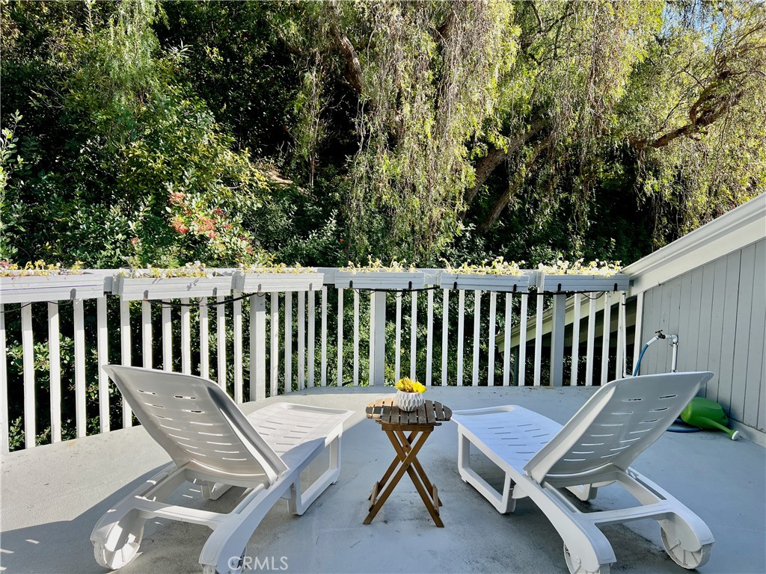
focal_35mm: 26
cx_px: 383
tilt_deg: -5.5
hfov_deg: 67.3
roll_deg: -1.1
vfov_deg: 53.1
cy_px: 287
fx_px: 575
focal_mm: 5.7
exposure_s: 1/1311
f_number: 1.5
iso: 50
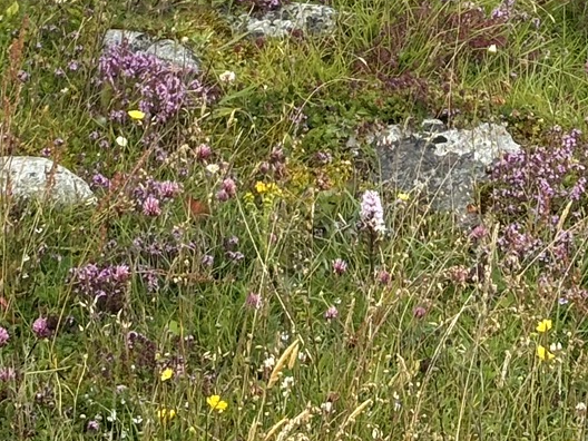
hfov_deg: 10.0
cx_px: 330
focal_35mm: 197
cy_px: -357
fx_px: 3346
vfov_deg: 7.3
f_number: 1.6
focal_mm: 5.96
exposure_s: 1/880
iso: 32
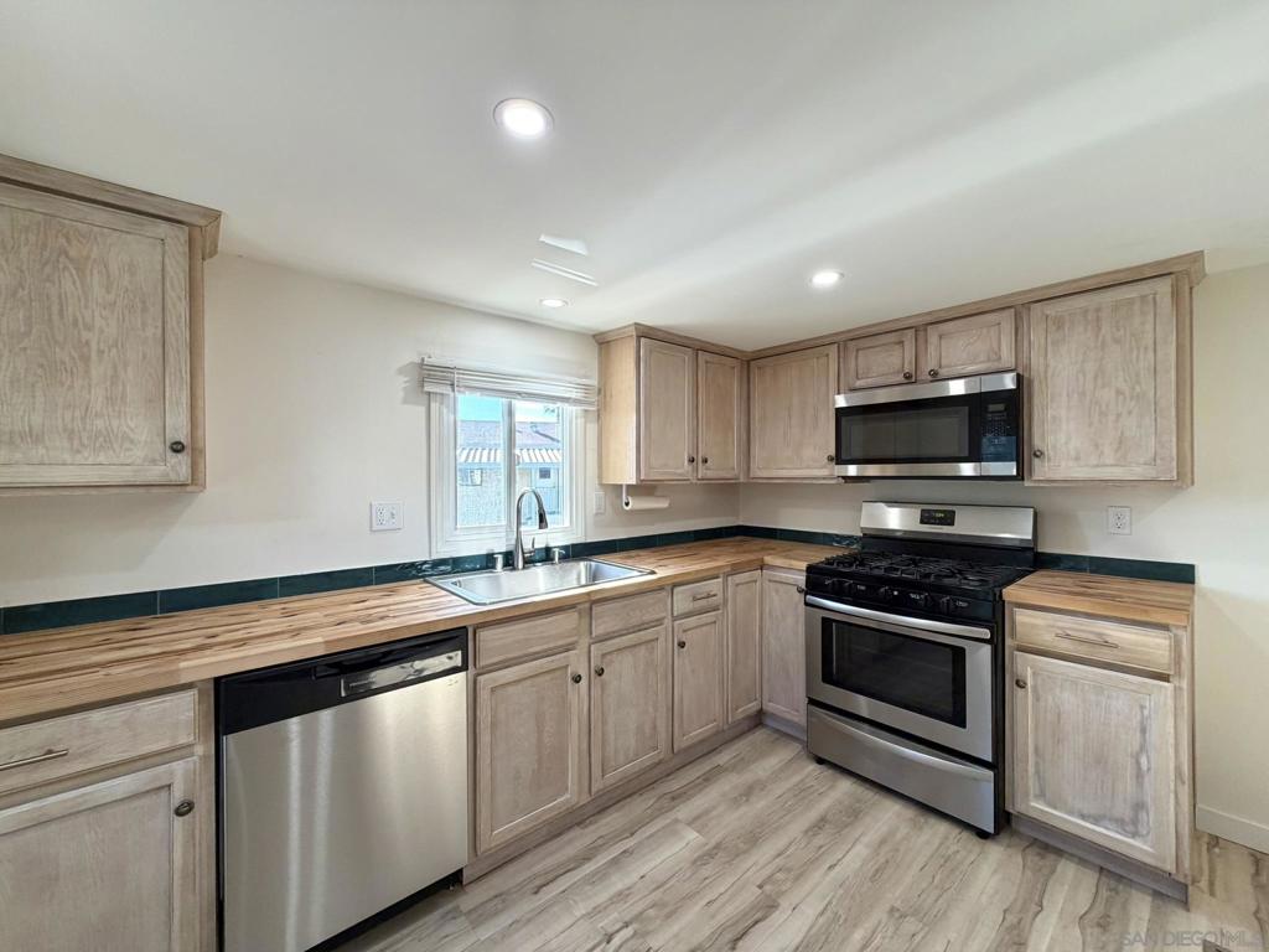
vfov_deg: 85.7
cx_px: 634
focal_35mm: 14
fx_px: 513
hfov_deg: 102.1
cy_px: 476
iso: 125
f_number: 2.2
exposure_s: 1/120
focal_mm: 2.22
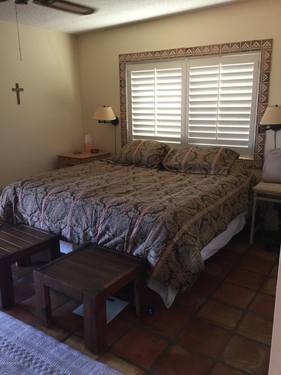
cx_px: 140
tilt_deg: -16.2
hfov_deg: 45.4
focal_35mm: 31
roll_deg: -0.3
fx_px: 336
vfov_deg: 58.4
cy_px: 188
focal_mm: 3.3
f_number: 2.4
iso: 80
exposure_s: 1/30
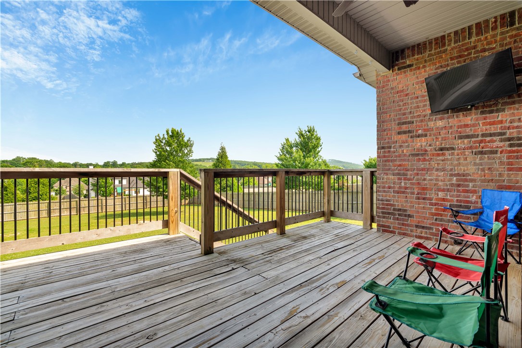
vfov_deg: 73.7
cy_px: 174
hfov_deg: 96.8
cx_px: 261
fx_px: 232
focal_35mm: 16
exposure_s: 1/80
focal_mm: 16
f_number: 6.3
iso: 125
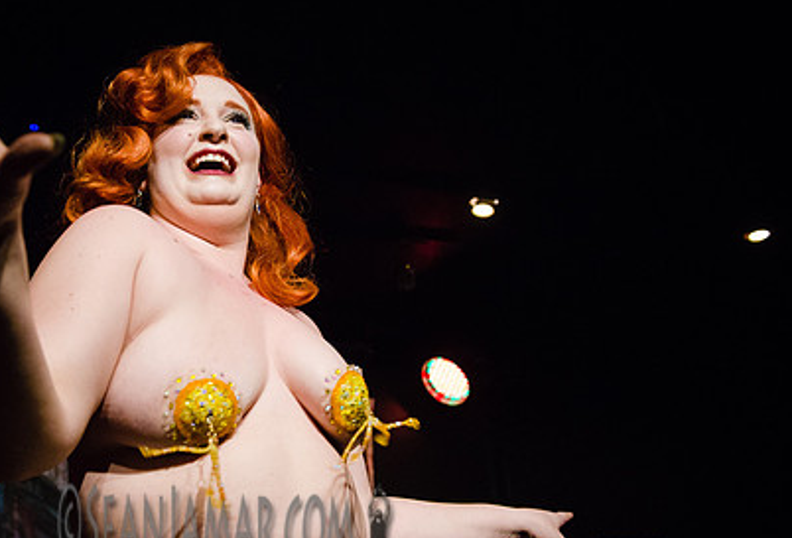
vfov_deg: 33.7
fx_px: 885
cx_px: 249
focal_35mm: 40
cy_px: 327
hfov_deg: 47.2
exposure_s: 1/400
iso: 5000
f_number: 3.5
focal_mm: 27
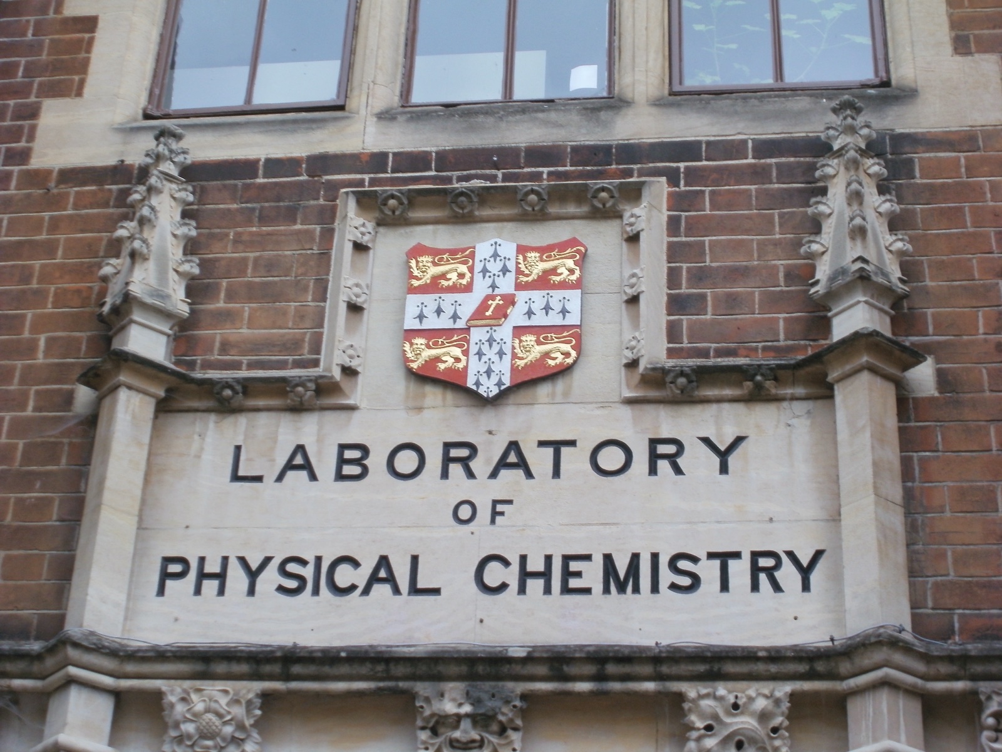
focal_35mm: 64
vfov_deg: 22.9
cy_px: 376
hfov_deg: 30.3
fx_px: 1853
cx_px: 501
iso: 100
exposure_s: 1/80
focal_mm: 11.2
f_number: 4.6
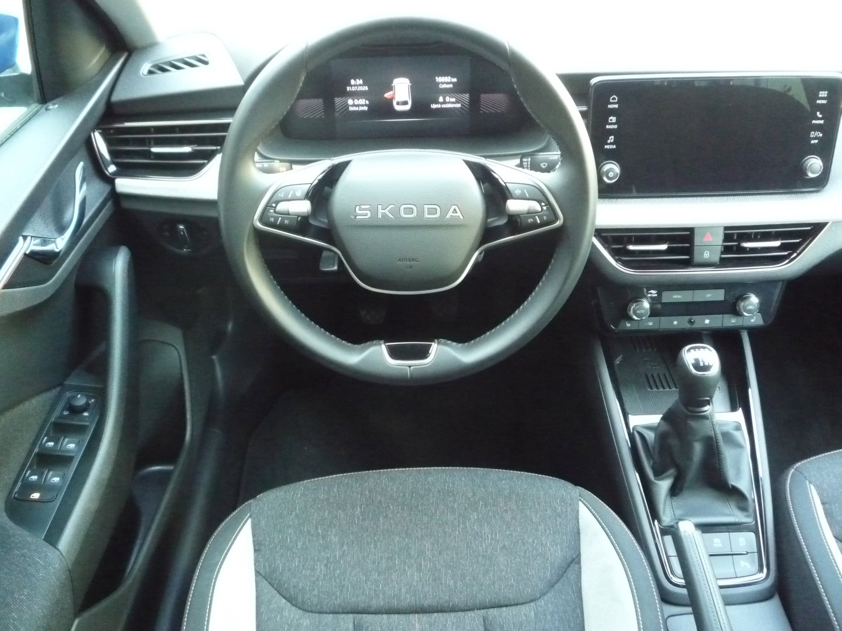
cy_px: 316
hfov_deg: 60.0
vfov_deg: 46.8
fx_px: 730
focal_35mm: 30
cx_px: 421
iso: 800
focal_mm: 5.2
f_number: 3.3
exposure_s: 1/20
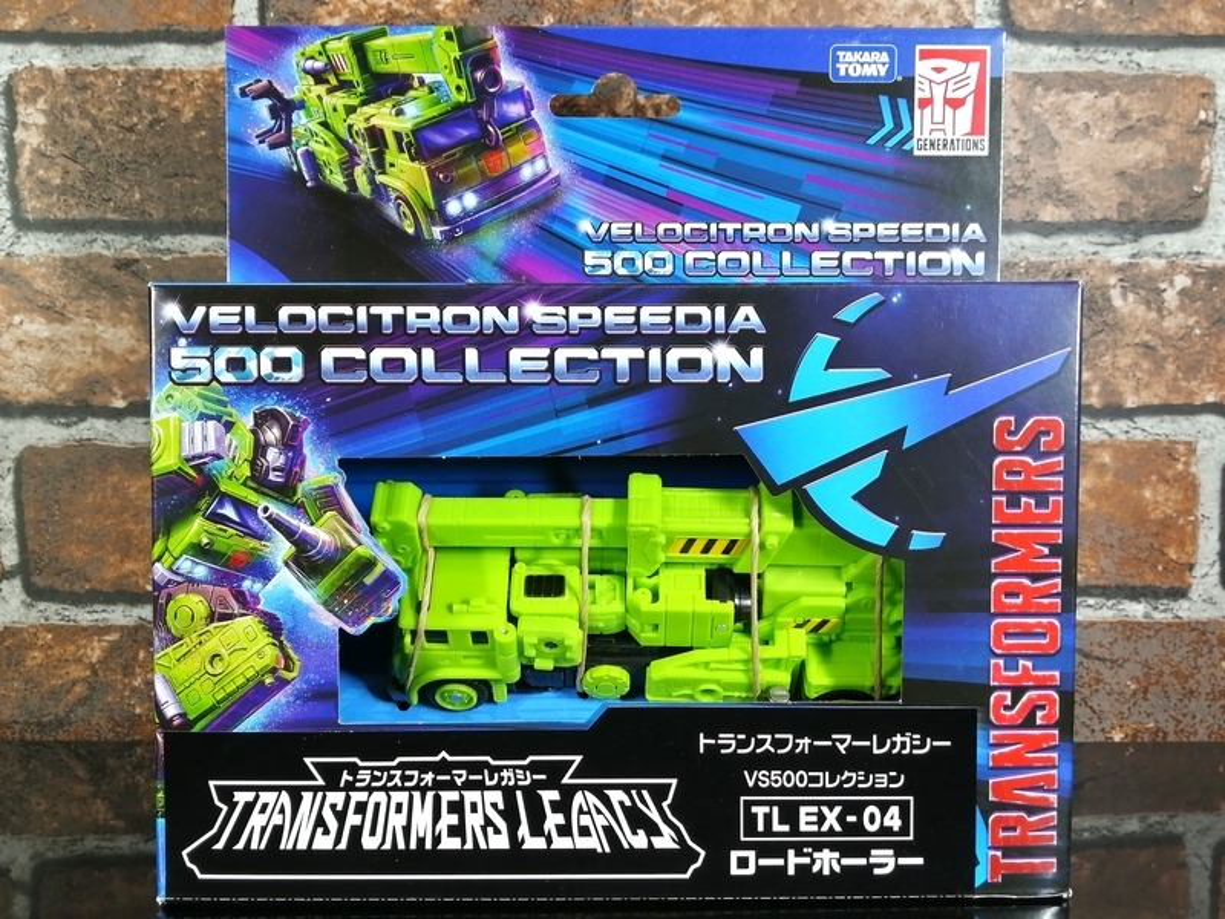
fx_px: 1522
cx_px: 612
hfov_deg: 43.9
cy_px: 460
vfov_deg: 33.6
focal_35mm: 43
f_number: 1.8
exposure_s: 1/33.3
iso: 80
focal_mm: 3.62
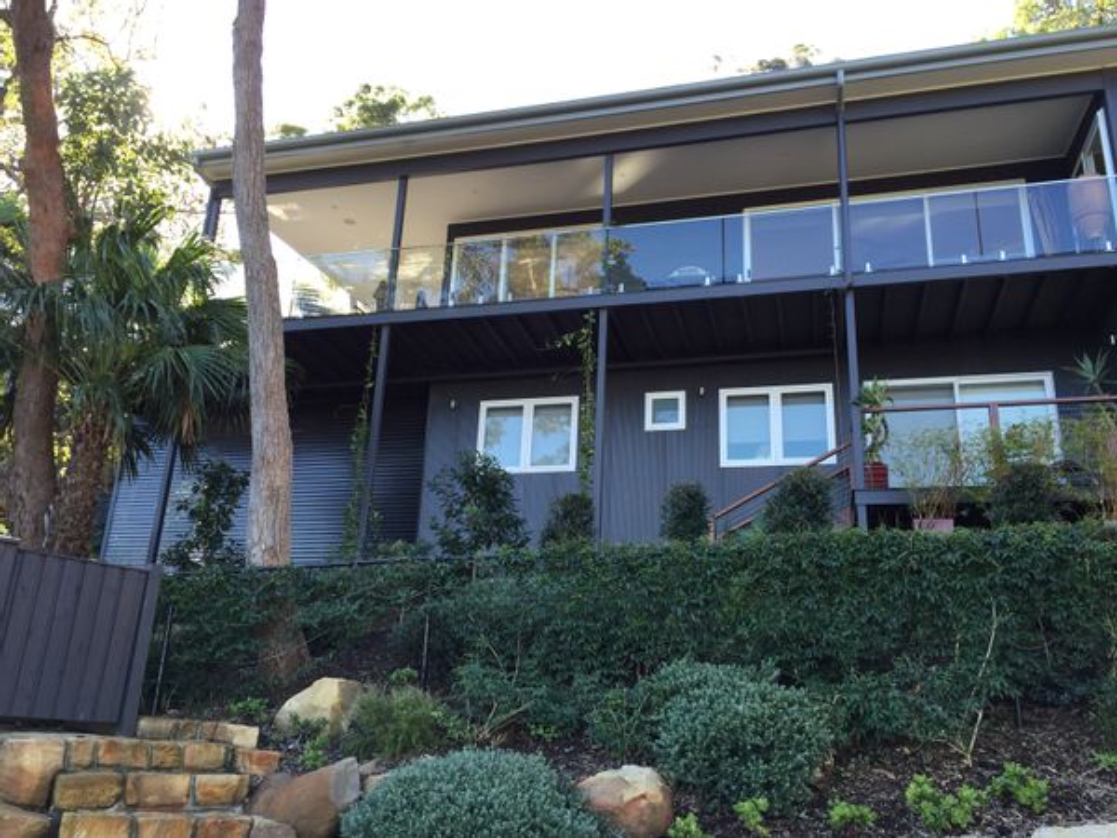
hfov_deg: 61.7
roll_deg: -3.9
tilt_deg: +19.5
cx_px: 558
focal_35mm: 29
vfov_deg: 48.2
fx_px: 936
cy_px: 419
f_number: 2.2
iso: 32
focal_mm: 4.15
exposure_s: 1/123
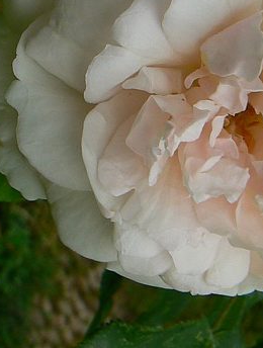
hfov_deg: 15.8
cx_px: 215
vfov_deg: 20.9
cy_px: 105
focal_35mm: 93
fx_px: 937
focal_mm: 6.8
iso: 80
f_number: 5.6
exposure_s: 1/125
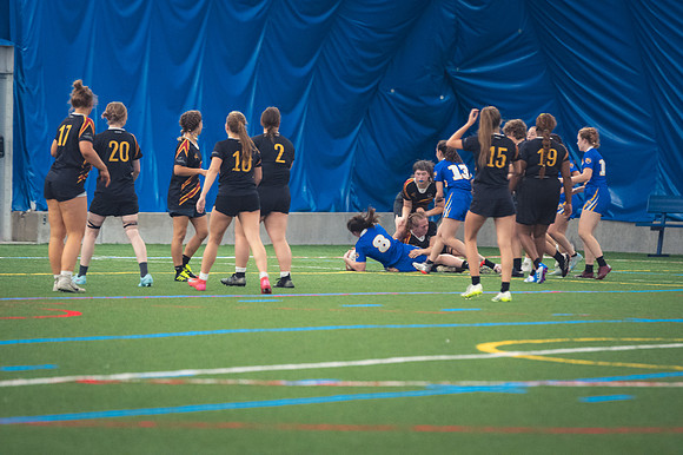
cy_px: 228
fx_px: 5688
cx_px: 342
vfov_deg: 4.6
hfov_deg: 6.9
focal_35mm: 300
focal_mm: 200
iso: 3600
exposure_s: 1/320
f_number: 2.8
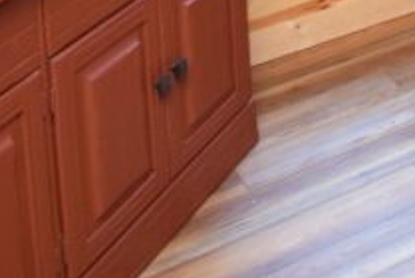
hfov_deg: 18.7
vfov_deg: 12.4
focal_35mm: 86
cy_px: -403
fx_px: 993
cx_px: 729
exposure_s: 1/60
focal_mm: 10
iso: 900
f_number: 4.5
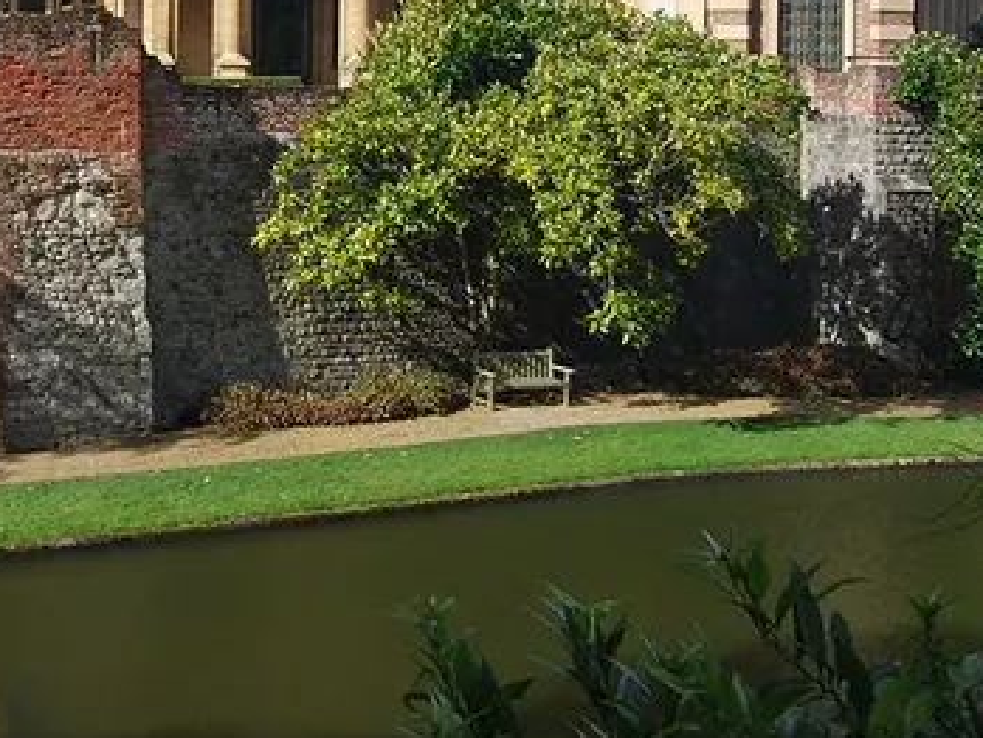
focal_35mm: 67
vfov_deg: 21.4
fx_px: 1903
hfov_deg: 28.4
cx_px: 217
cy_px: 65
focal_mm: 18
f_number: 8
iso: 200
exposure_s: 1/80
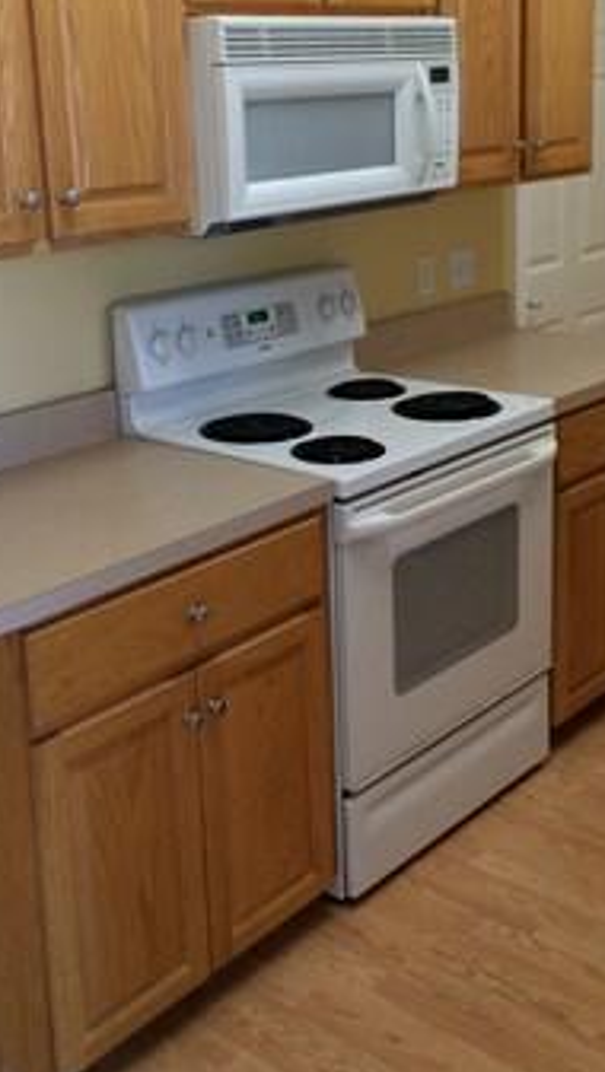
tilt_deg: -15.1
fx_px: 1281
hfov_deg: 26.6
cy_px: 391
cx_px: 296
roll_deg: +2.6
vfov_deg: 45.0
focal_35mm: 45
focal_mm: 4.15
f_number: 2.2
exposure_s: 1/30
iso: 160
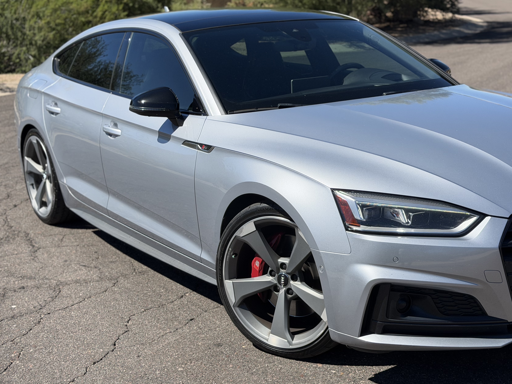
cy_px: 193
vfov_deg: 25.2
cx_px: 271
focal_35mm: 58
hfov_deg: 33.2
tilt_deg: -15.5
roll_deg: +1.3
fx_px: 858
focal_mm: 6.76
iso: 100
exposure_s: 1/6536
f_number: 1.78
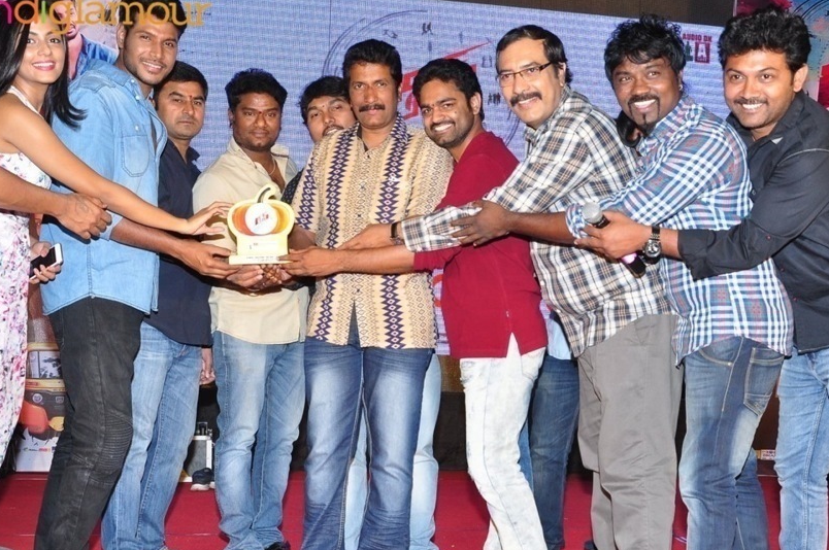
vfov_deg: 28.8
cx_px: 428
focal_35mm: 47
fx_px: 1072
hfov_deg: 42.3
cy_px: 321
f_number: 7.1
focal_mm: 25
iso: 500
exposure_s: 1/125
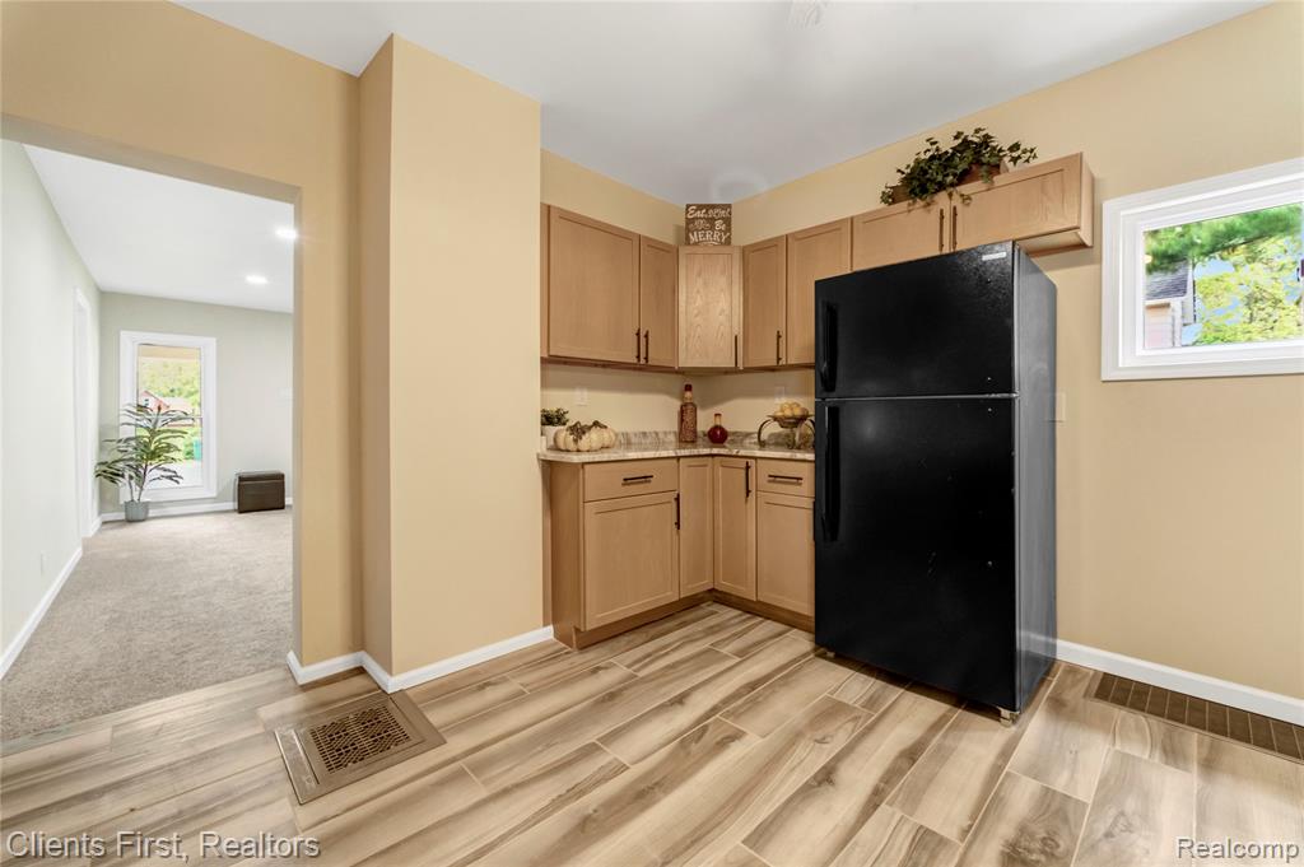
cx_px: 652
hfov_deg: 104.3
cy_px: 434
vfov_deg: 81.1
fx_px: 507
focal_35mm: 14
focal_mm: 14
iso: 4000
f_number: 9
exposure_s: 1/25
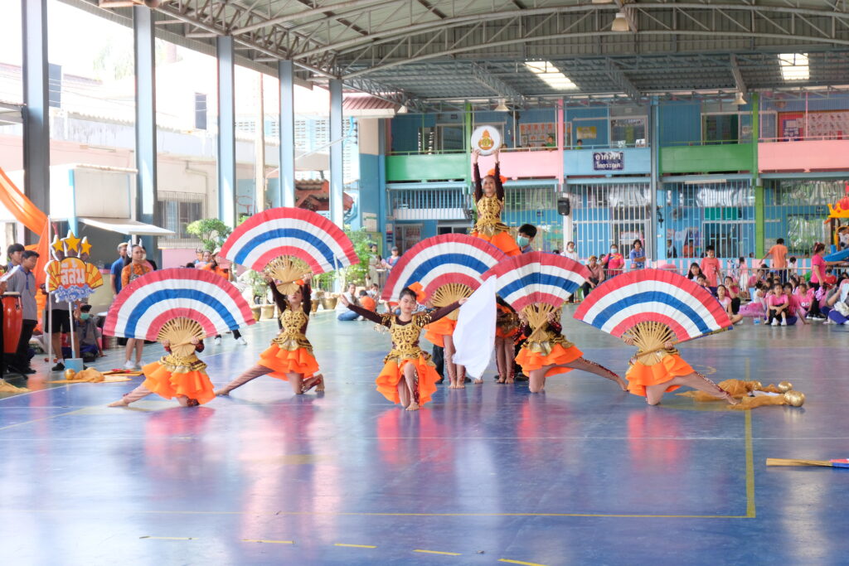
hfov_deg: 27.0
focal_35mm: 75
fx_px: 1769
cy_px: 283
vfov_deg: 18.2
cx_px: 424
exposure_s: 1/160
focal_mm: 50
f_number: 5.6
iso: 1000
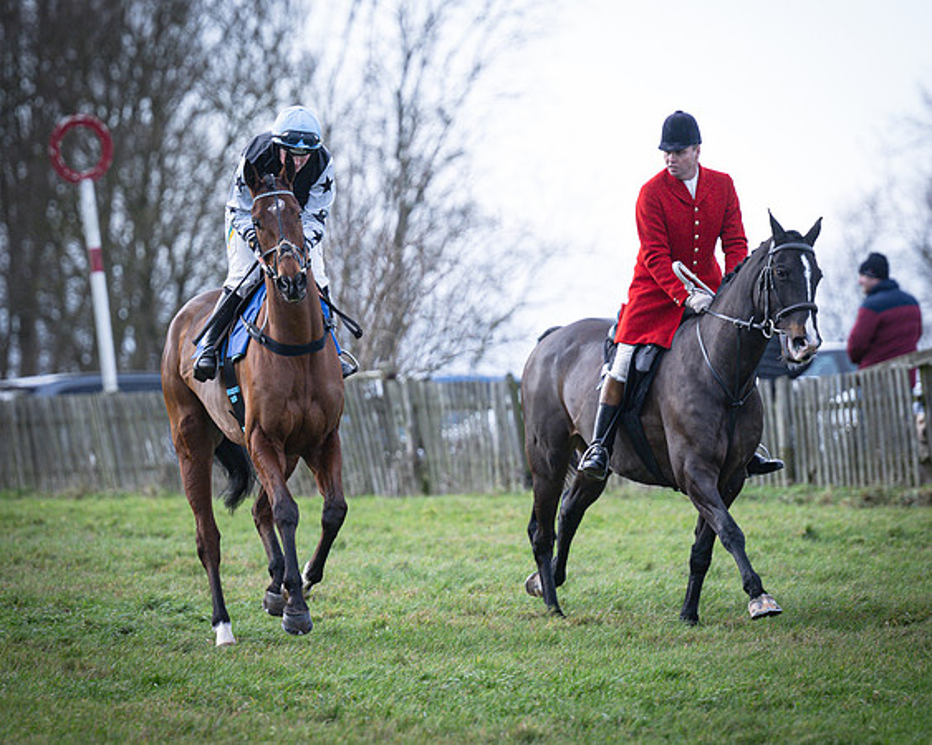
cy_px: 329
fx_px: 9613
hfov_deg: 5.6
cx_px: 419
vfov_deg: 4.4
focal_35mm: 349
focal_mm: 165
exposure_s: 1/1000
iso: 400
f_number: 2.8
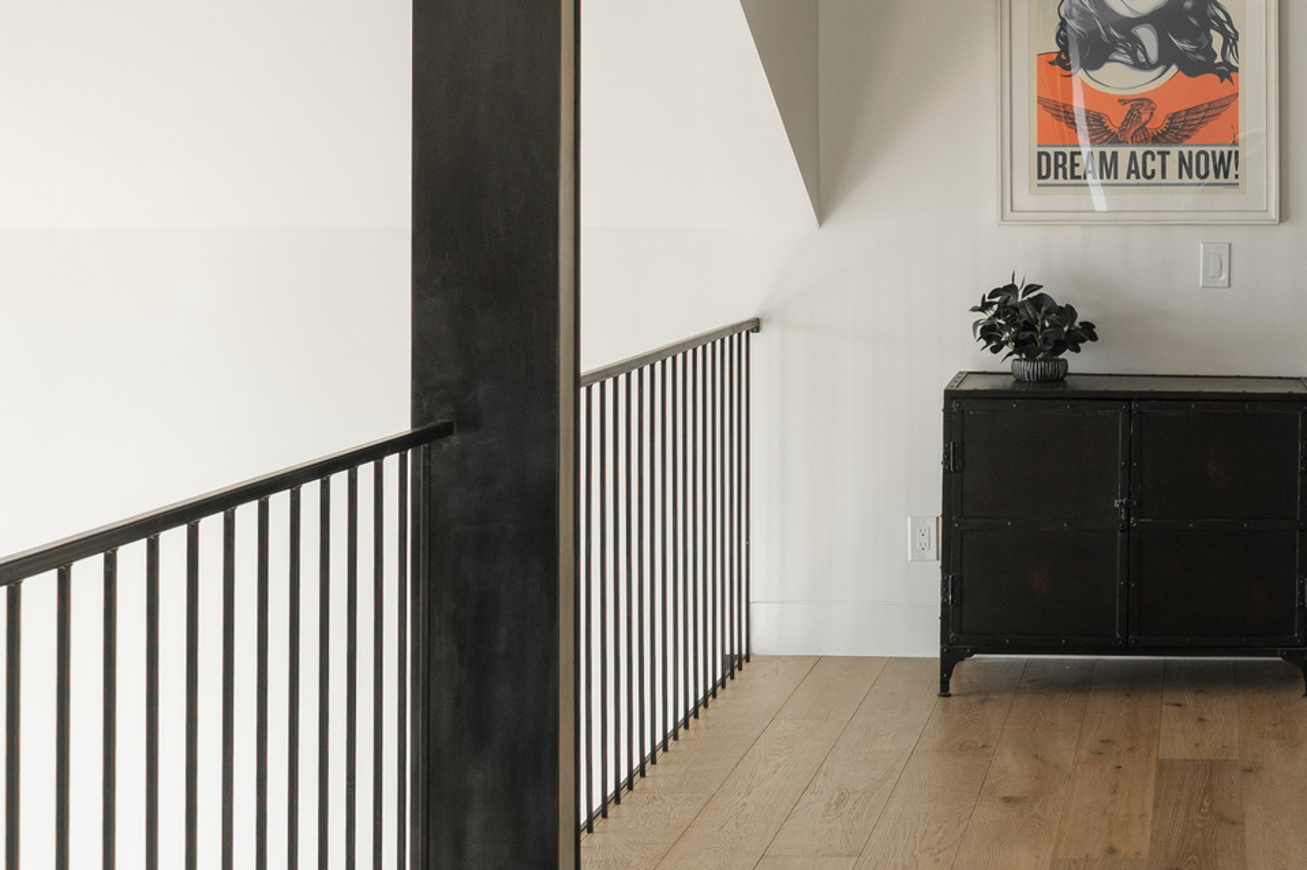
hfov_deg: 30.0
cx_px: 1325
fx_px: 2250
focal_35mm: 62
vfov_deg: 21.7
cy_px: 189
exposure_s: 1/15
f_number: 6.4
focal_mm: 19.1
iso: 400
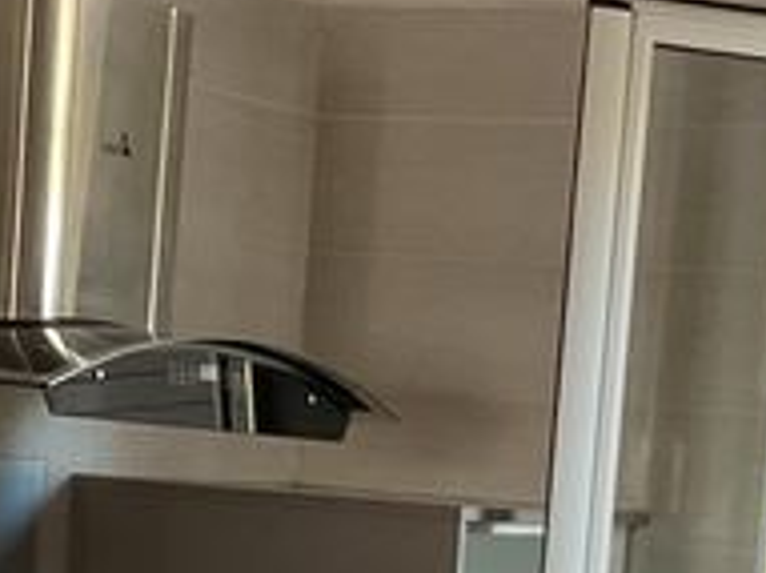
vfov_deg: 9.3
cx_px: 321
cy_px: 990
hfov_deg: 13.0
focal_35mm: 152
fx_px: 3361
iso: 160
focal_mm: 3
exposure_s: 1/60
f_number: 1.8
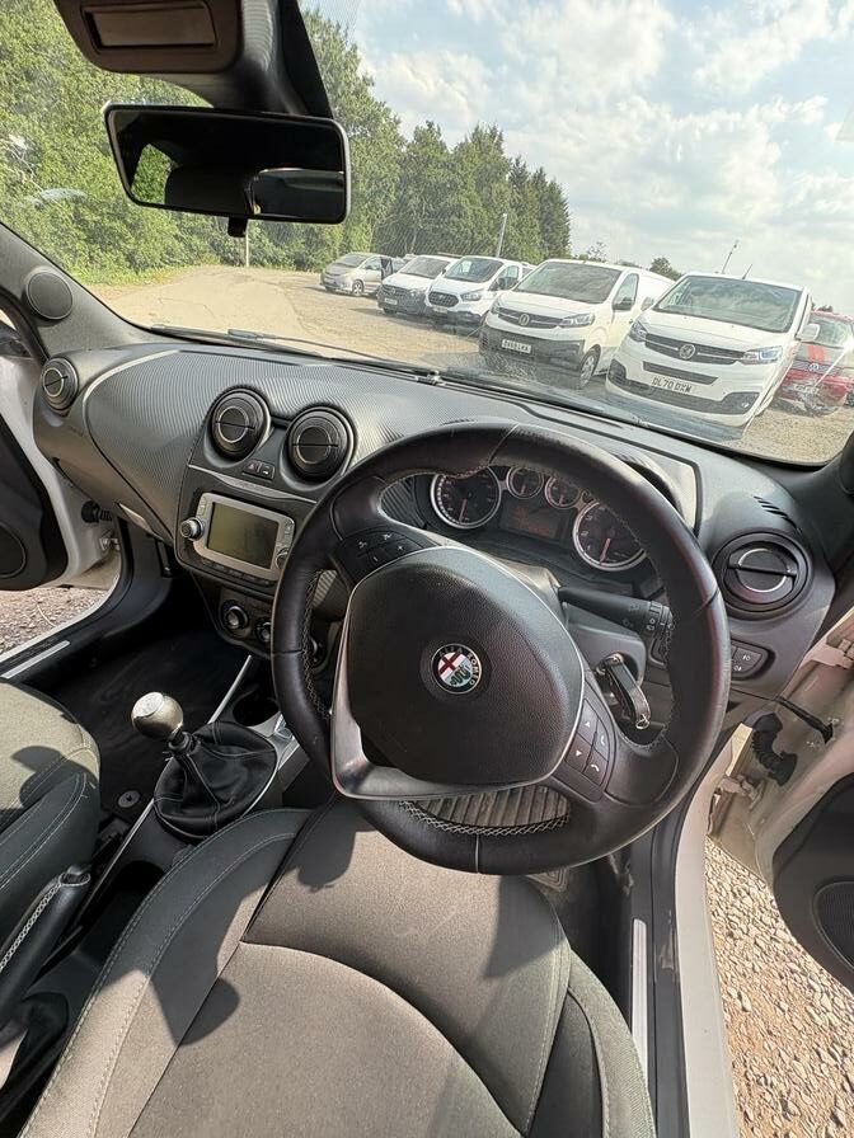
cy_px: 569
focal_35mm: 14
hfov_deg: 85.7
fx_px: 461
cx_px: 427
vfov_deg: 102.1
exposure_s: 1/140
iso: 64
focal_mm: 2.22
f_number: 2.2
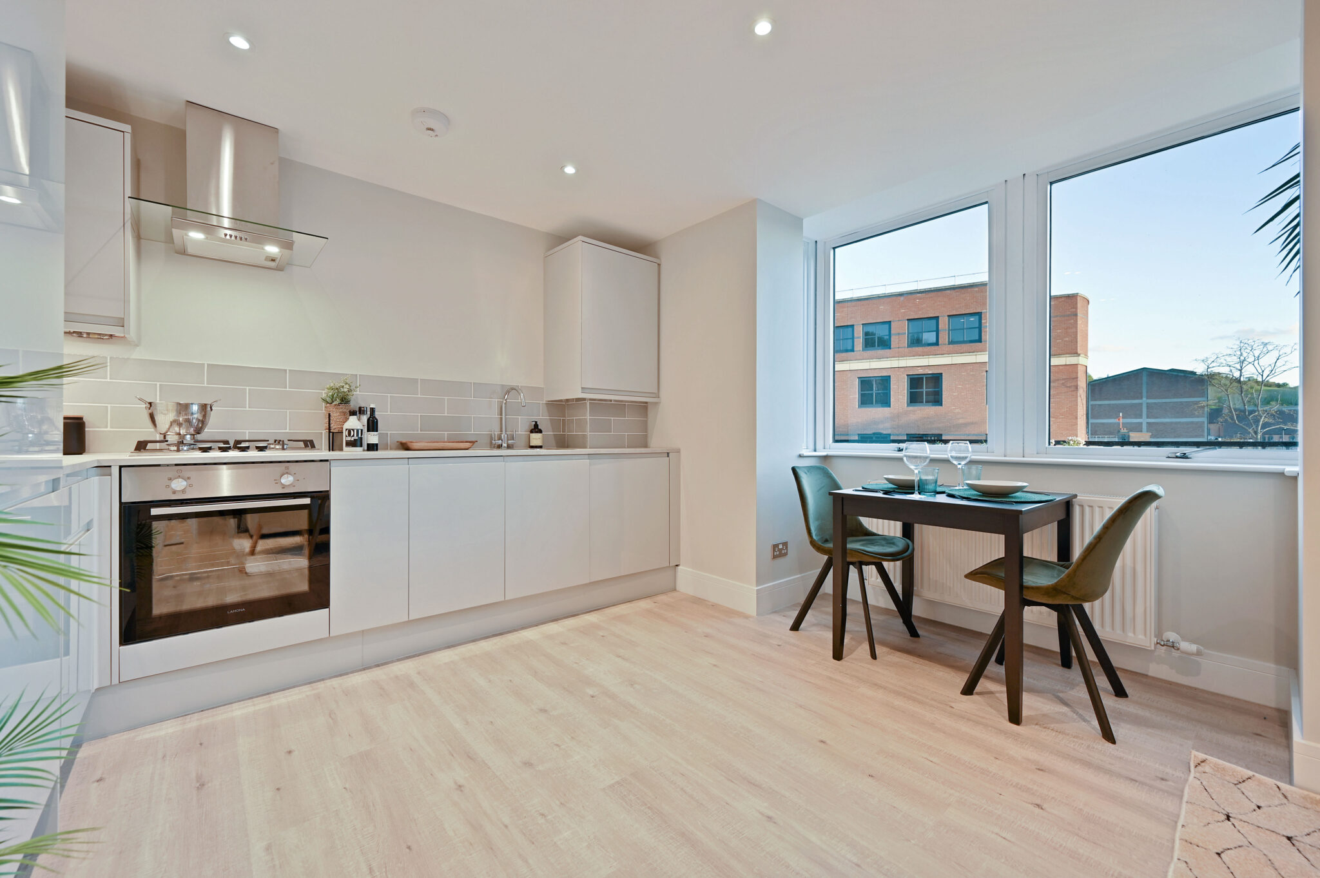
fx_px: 513
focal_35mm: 14
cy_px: 439
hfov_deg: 104.3
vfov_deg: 81.1
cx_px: 660
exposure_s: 1/5
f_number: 5.6
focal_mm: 14
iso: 160
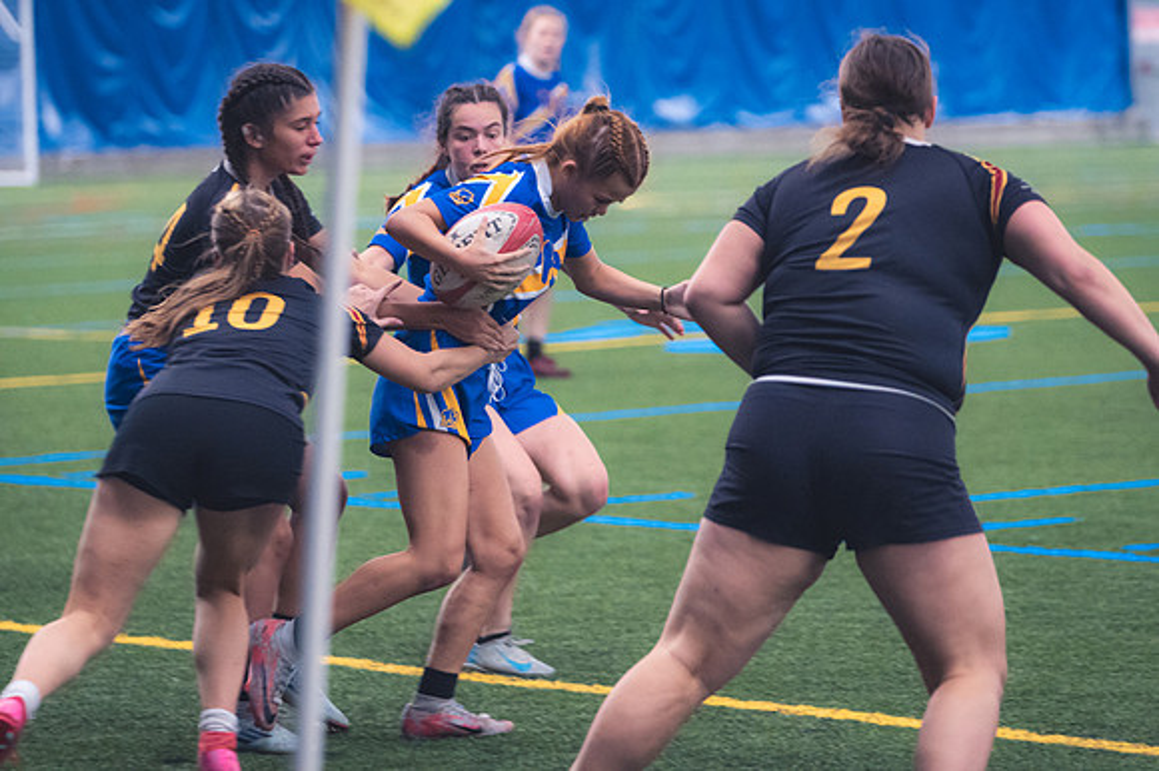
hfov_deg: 11.0
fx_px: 6017
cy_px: 386
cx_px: 580
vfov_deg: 7.3
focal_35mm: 187
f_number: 2.8
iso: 4000
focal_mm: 125
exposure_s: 1/320
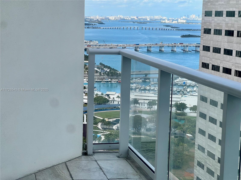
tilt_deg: -7.4
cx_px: 120
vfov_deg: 19.1
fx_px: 536
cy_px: 90
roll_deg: -1.6
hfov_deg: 25.3
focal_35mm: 77
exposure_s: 1/272
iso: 32
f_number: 2.8
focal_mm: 9
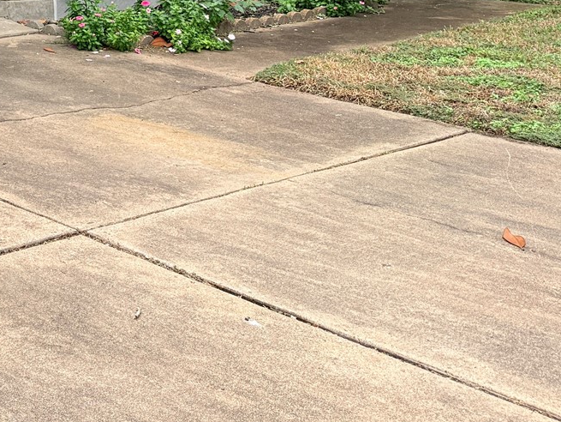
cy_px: -224
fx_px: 1216
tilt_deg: +4.7
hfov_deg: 23.1
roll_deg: +2.3
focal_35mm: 75
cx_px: -163
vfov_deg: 17.5
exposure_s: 1/1091
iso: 100
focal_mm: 6.76
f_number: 1.78
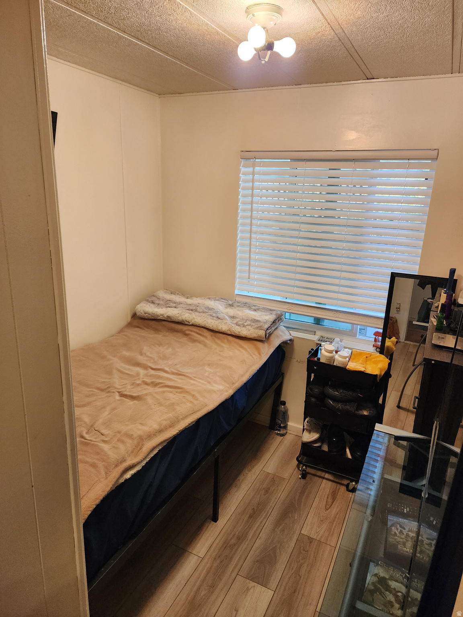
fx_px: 410
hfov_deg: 58.9
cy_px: 308
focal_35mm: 23
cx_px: 232
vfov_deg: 73.9
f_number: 1.8
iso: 200
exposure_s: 1/120
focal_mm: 6.4
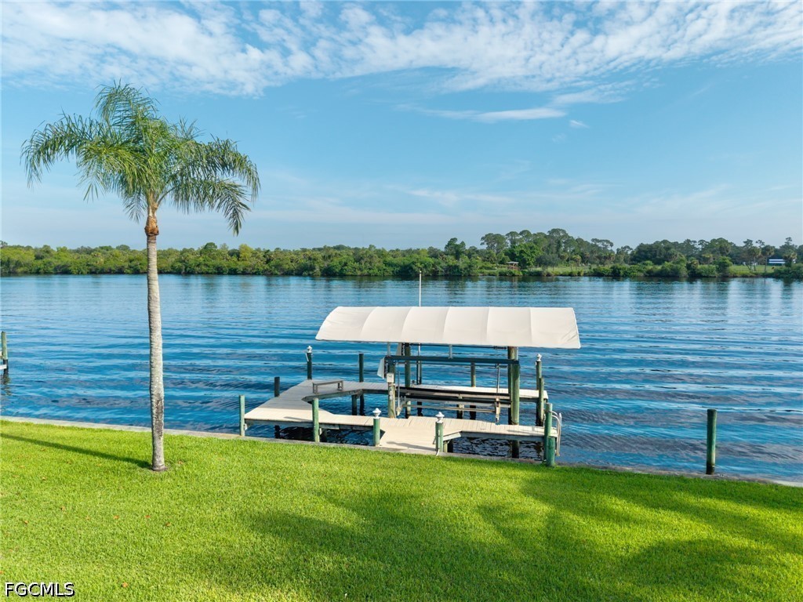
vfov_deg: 56.8
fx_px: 557
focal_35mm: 24
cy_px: 301
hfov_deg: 71.6
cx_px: 402
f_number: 1.8
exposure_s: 1/320
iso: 100
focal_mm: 8.67
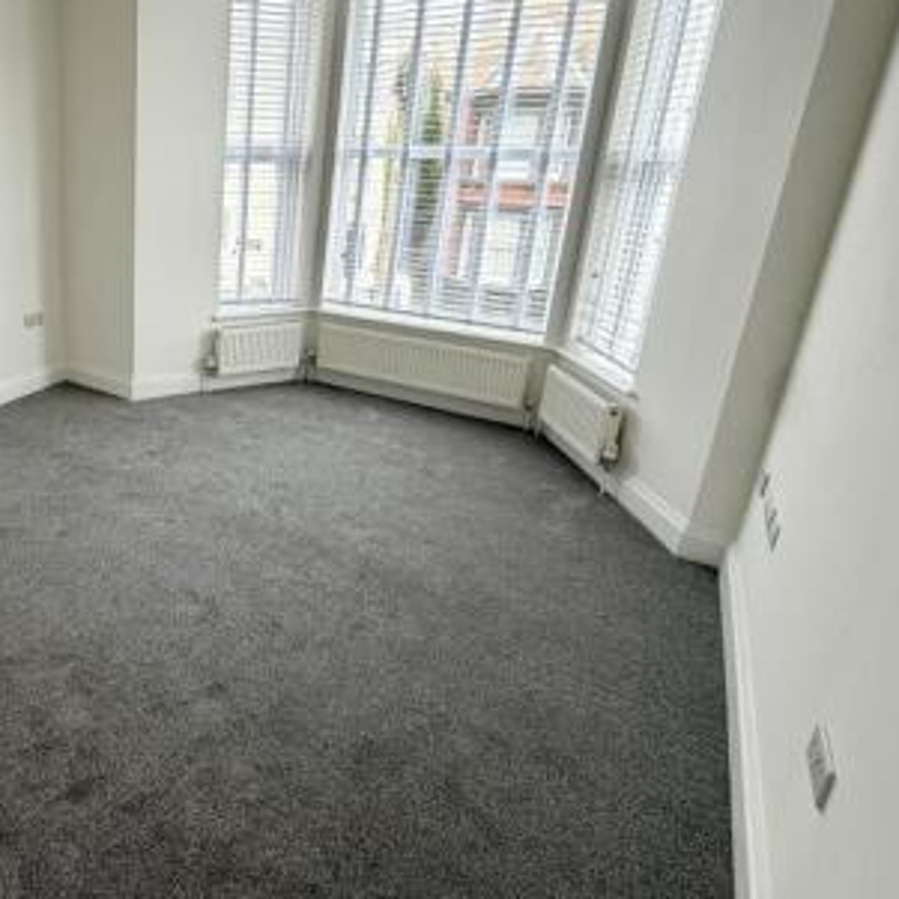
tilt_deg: -17.2
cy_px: 357
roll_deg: -0.4
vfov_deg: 64.4
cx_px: 127
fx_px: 705
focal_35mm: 24
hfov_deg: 57.8
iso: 40
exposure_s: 1/152
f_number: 2.2
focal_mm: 2.22
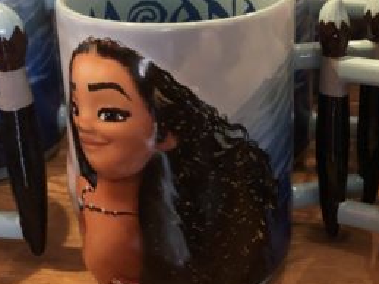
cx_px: 332
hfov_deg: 28.4
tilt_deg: -18.8
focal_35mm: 66
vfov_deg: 21.9
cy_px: 53
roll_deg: +0.7
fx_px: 722
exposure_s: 1/4
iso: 100
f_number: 1.8
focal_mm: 3.99
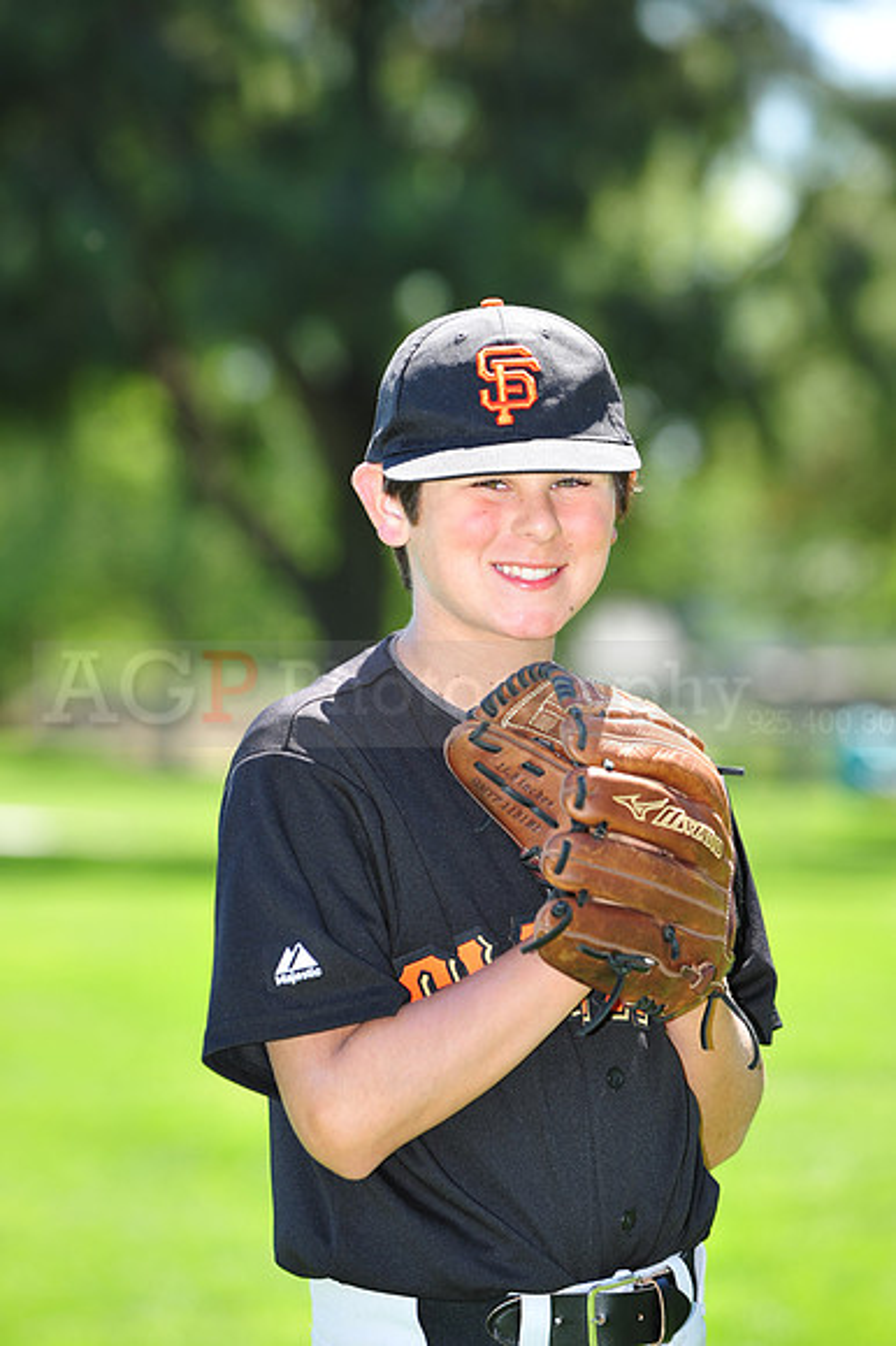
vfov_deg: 11.1
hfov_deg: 7.4
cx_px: 448
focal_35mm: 185
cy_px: 673
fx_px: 6914
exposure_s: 1/250
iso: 200
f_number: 5.6
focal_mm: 185
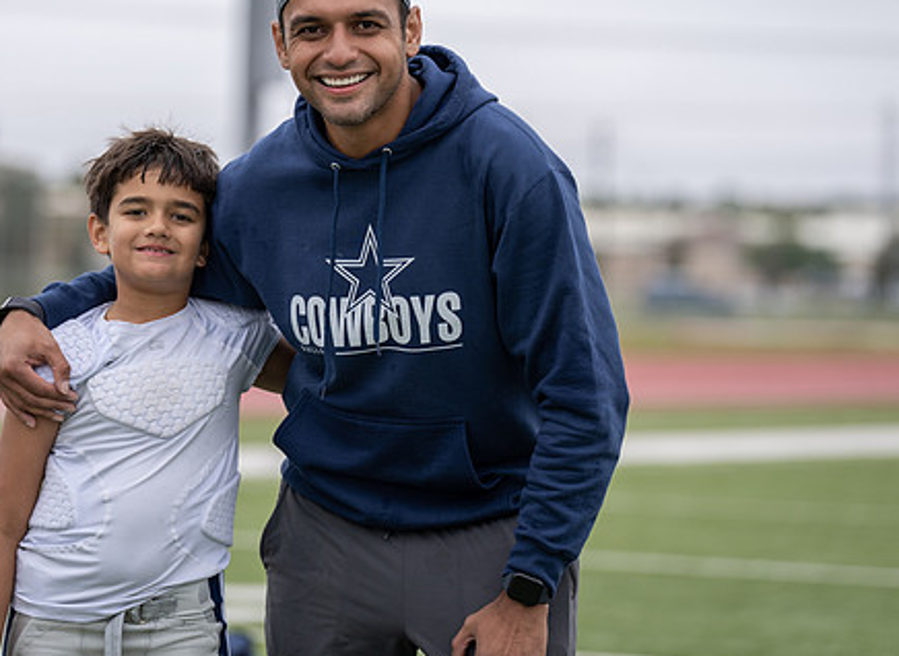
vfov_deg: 7.6
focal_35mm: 191
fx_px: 4912
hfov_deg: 10.5
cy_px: 229
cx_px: 333
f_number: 2.8
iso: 100
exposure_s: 1/500
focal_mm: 132
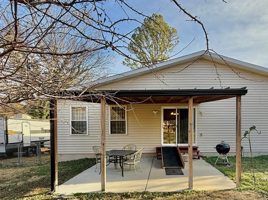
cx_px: 179
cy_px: 137
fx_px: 162
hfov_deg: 76.5
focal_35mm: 21
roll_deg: -1.3
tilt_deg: +0.9
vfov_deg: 61.4
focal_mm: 2.22
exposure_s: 1/374
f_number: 2.2
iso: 64
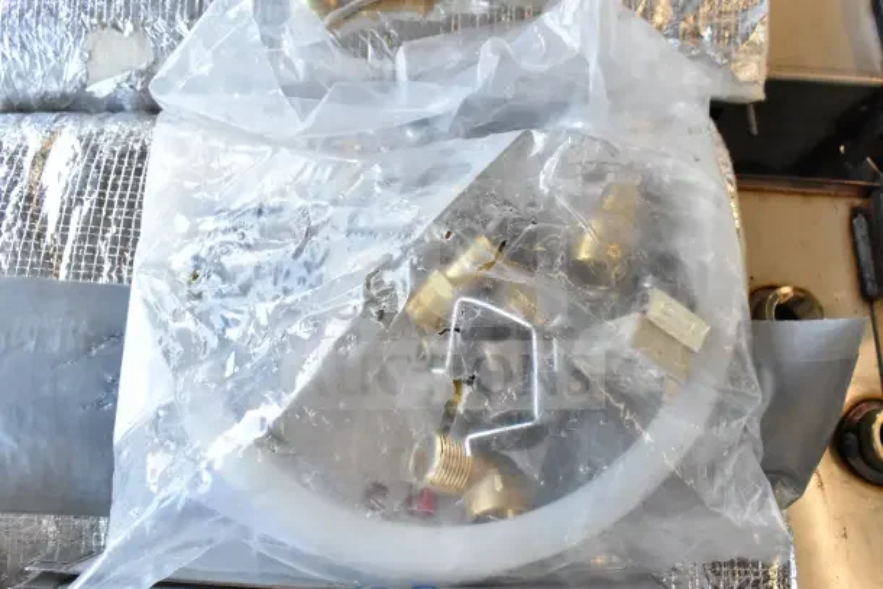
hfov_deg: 61.9
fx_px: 736
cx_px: 442
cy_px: 294
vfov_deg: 43.6
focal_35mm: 30
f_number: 8
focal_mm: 20
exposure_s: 1/250
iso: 6400
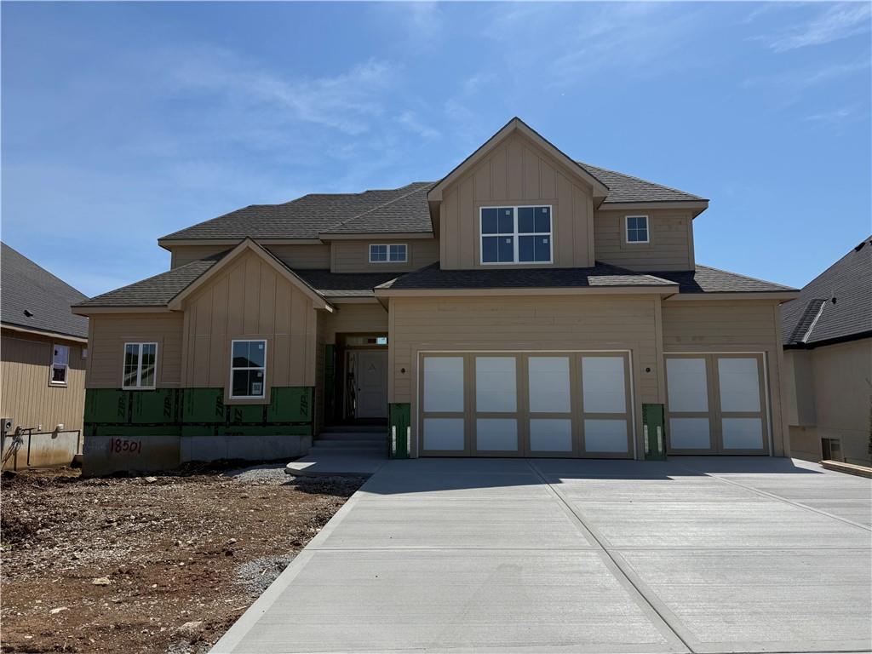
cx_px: 436
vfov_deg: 56.8
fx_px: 605
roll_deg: -0.4
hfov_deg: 71.6
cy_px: 327
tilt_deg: +7.6
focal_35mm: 24
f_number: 1.78
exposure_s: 1/8130
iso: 80
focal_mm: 6.76
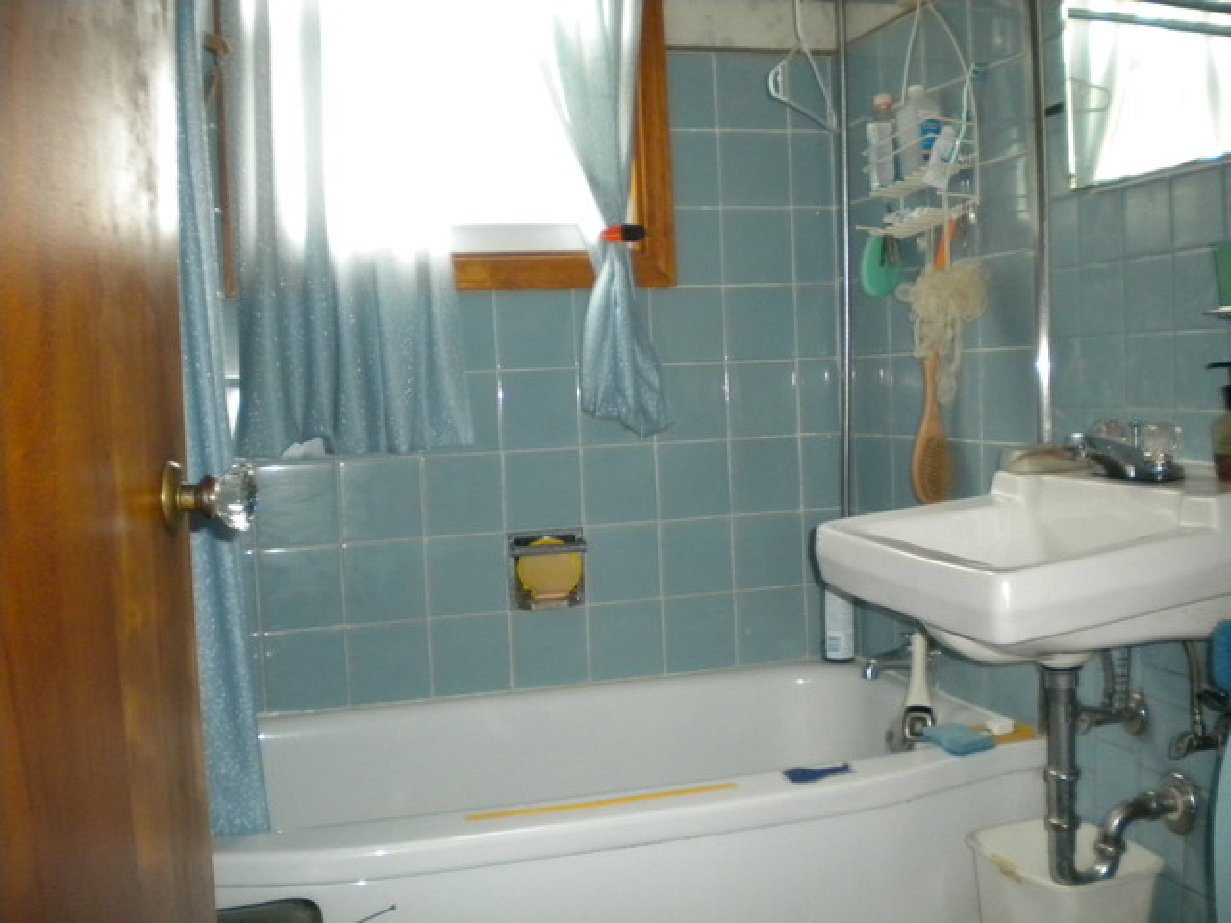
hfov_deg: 52.6
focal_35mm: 35
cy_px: 462
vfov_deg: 40.7
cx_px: 616
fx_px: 1245
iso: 400
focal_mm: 6.3
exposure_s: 1/30
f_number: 3.1
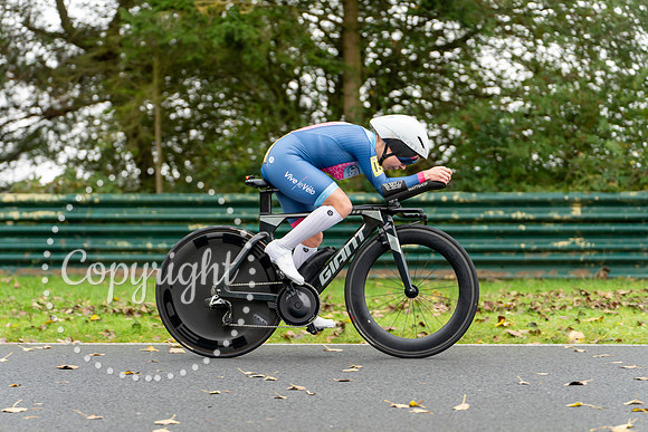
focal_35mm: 105
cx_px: 324
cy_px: 216
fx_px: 1897
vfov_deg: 13.0
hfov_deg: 19.4
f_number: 2.8
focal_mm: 103
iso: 1250
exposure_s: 1/1250
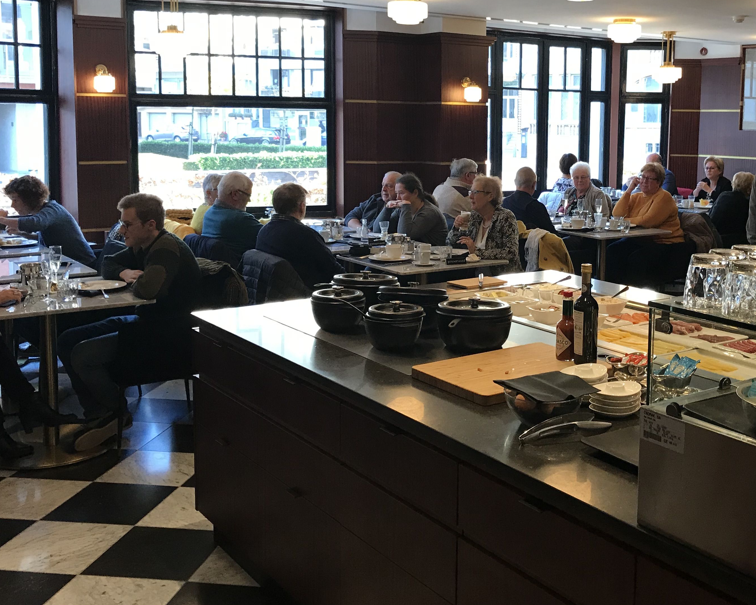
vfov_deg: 36.3
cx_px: 497
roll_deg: -0.1
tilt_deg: -5.8
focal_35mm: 41
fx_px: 917
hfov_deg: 44.2
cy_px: 228
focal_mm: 3.99
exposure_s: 1/33
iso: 32
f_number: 1.8
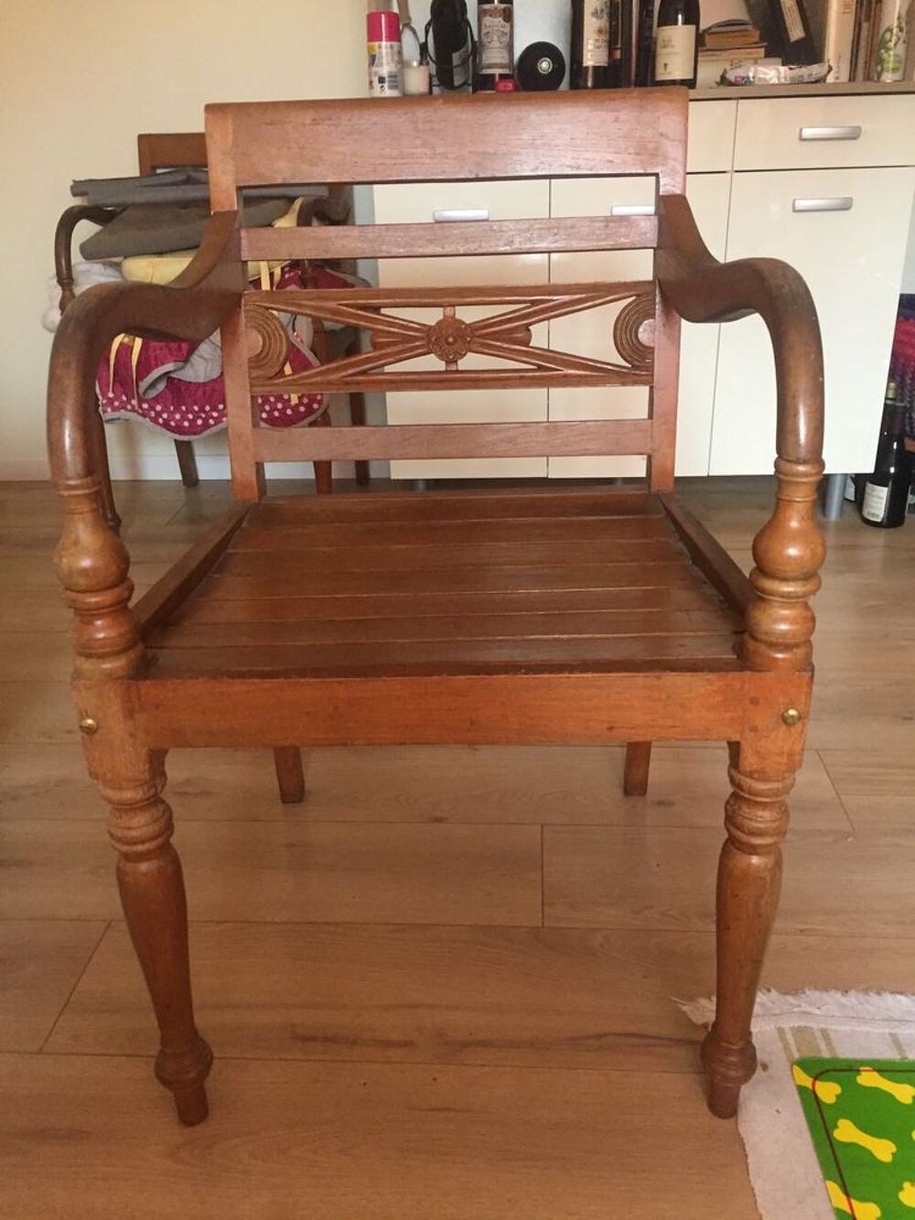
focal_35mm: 29
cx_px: 458
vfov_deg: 61.7
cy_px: 610
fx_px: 1022
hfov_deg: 48.2
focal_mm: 4.15
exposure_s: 1/33
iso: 320
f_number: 2.2
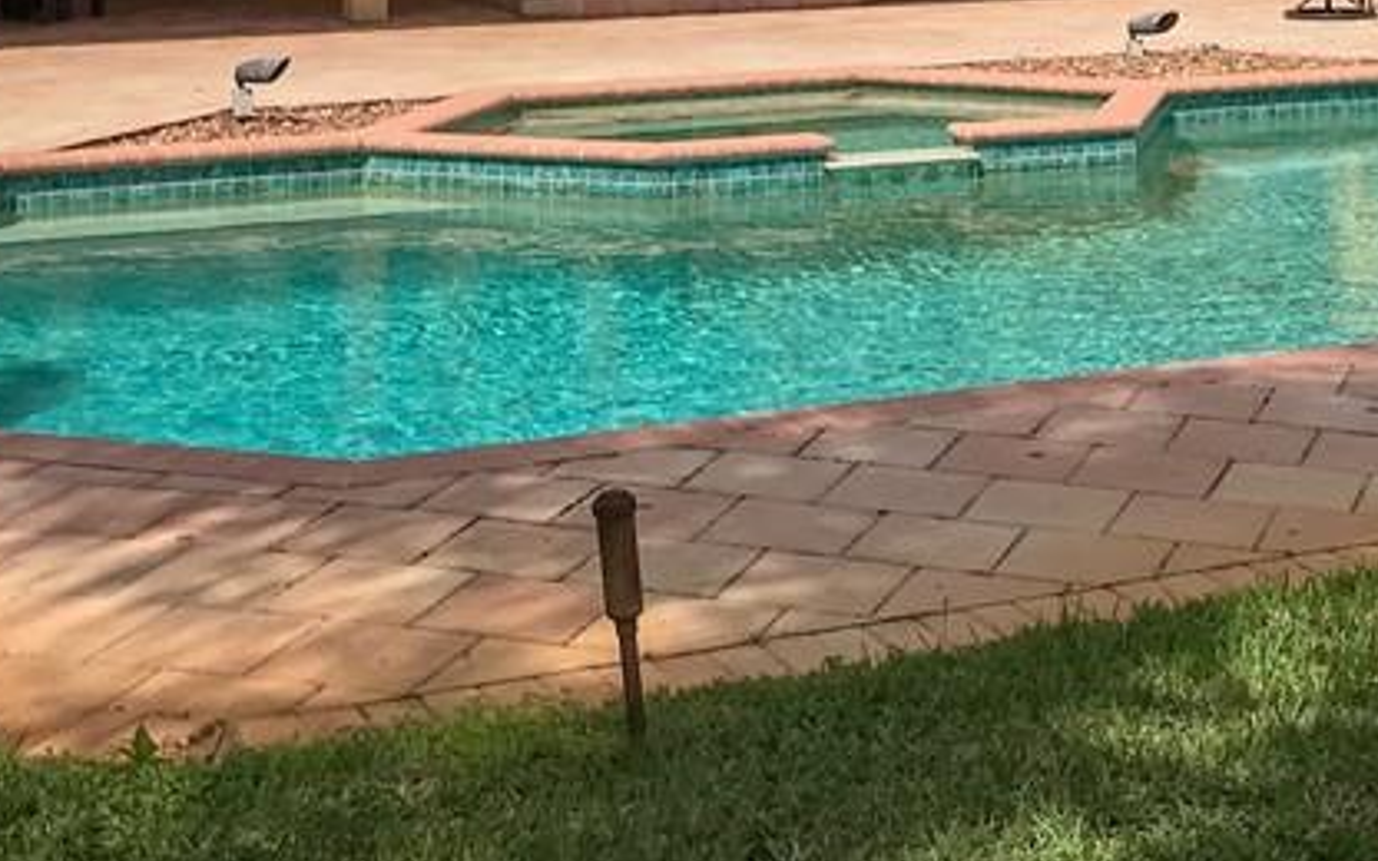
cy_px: -384
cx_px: 1010
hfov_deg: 27.9
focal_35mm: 73
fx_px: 2742
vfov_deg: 16.5
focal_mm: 3.99
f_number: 1.8
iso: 20
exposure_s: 1/4566
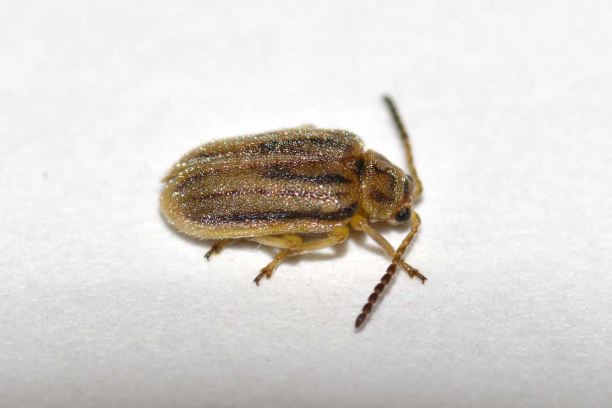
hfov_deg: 13.7
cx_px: 306
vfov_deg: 9.1
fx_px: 2550
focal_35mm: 150
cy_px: 204
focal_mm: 100
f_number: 18
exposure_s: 1/200
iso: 100
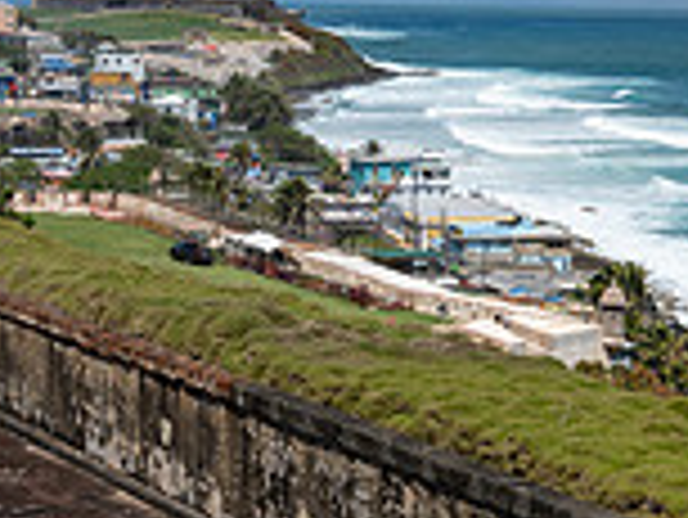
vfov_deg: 12.7
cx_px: 549
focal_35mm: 117
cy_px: 291
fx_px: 2327
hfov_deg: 16.7
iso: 64
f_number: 8
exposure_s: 1/125
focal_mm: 31.5
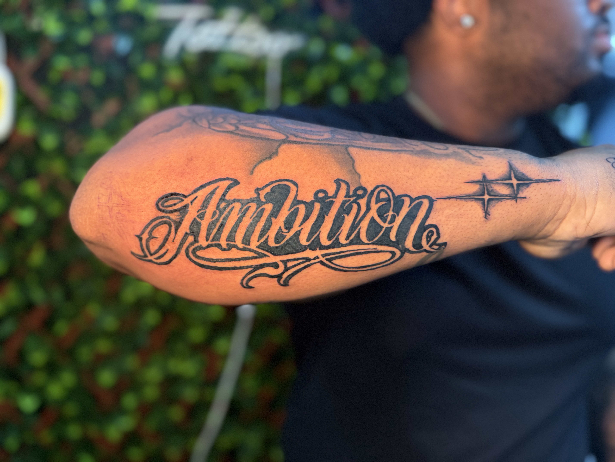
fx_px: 426
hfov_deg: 71.6
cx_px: 308
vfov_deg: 56.8
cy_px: 231
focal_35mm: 24
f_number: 1.78
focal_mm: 6.76
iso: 640
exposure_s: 1/40
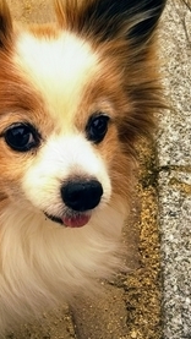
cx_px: 19
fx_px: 531
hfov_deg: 20.0
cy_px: 181
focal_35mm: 59
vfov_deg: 35.4
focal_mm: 4
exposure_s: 1/311
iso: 40
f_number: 2.2
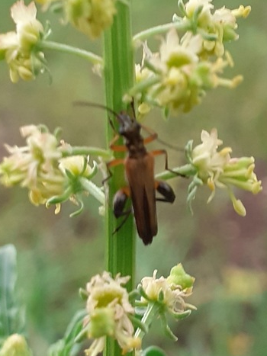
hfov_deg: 38.6
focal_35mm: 37
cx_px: 141
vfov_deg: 50.1
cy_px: 181
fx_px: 381
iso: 100
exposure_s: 1/50
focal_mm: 3.6
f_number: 1.9
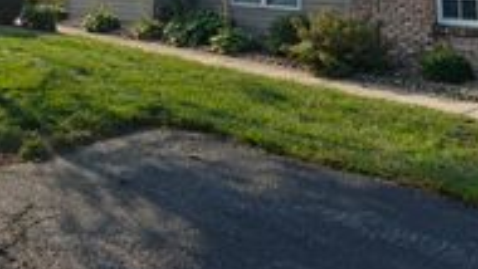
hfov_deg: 46.7
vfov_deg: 23.6
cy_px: -104
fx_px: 545
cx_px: 166
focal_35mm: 43
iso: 50
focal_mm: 2.3
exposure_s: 1/290
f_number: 2
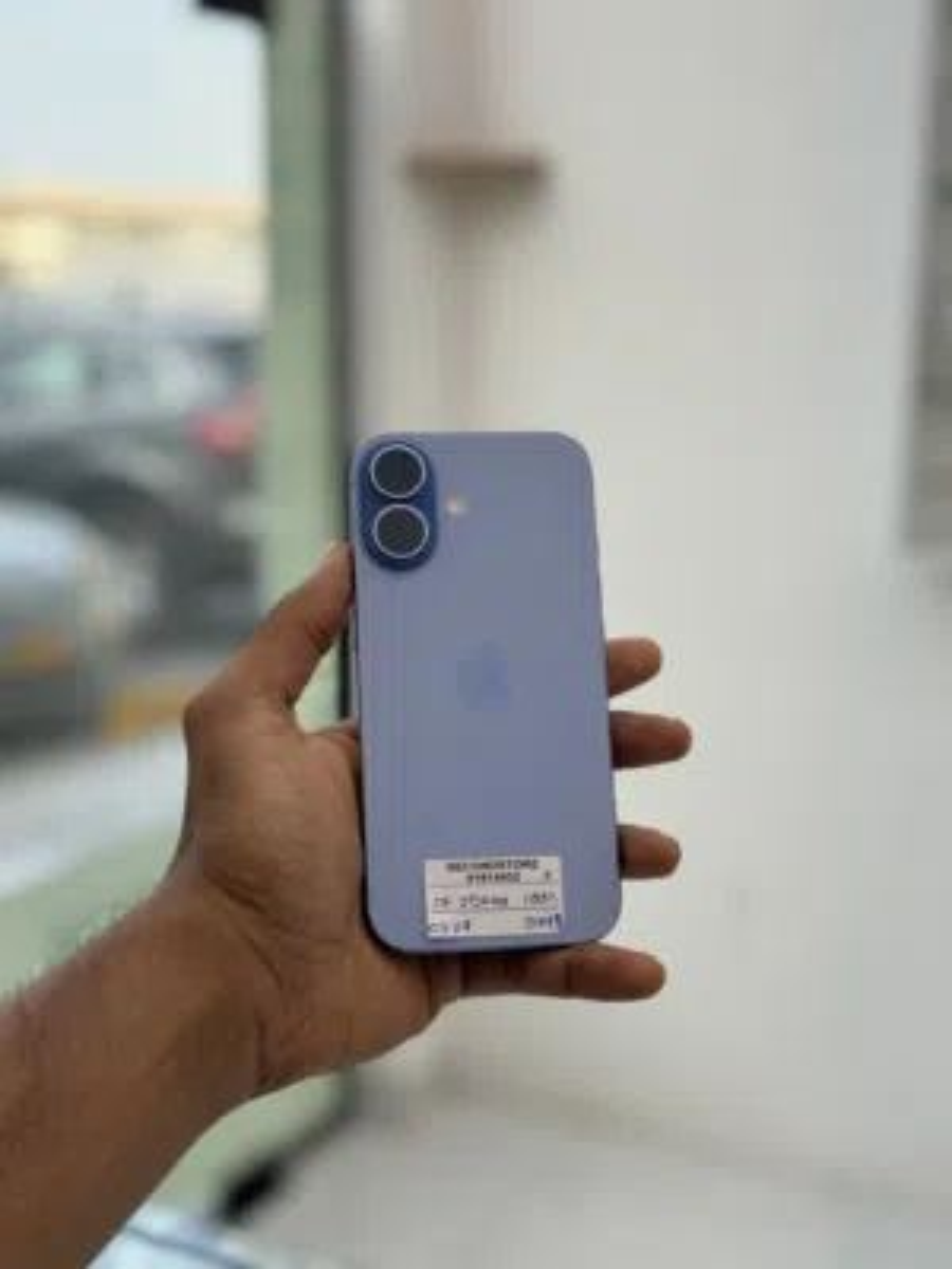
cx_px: 476
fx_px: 1760
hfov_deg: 30.3
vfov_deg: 39.7
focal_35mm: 48
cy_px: 634
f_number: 1.78
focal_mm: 6.76
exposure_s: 1/774
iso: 64
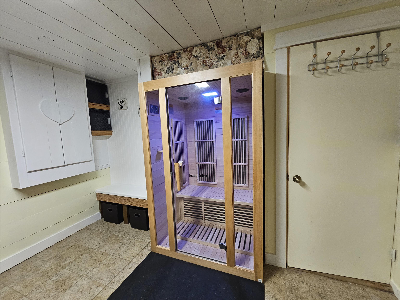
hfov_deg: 106.2
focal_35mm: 13
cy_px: 150
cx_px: 200
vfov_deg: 89.9
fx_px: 150
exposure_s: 1/60
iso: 250
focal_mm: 2.2
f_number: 2.2
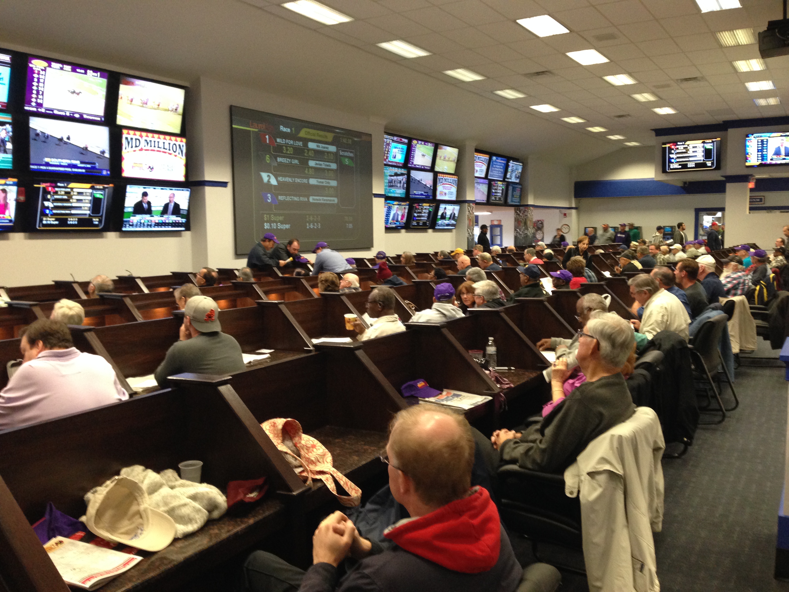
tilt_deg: -6.3
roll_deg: +0.2
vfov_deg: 42.9
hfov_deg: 55.4
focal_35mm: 33
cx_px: 394
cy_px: 296
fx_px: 752
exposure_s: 1/20
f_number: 2.4
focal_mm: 4.12
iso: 200
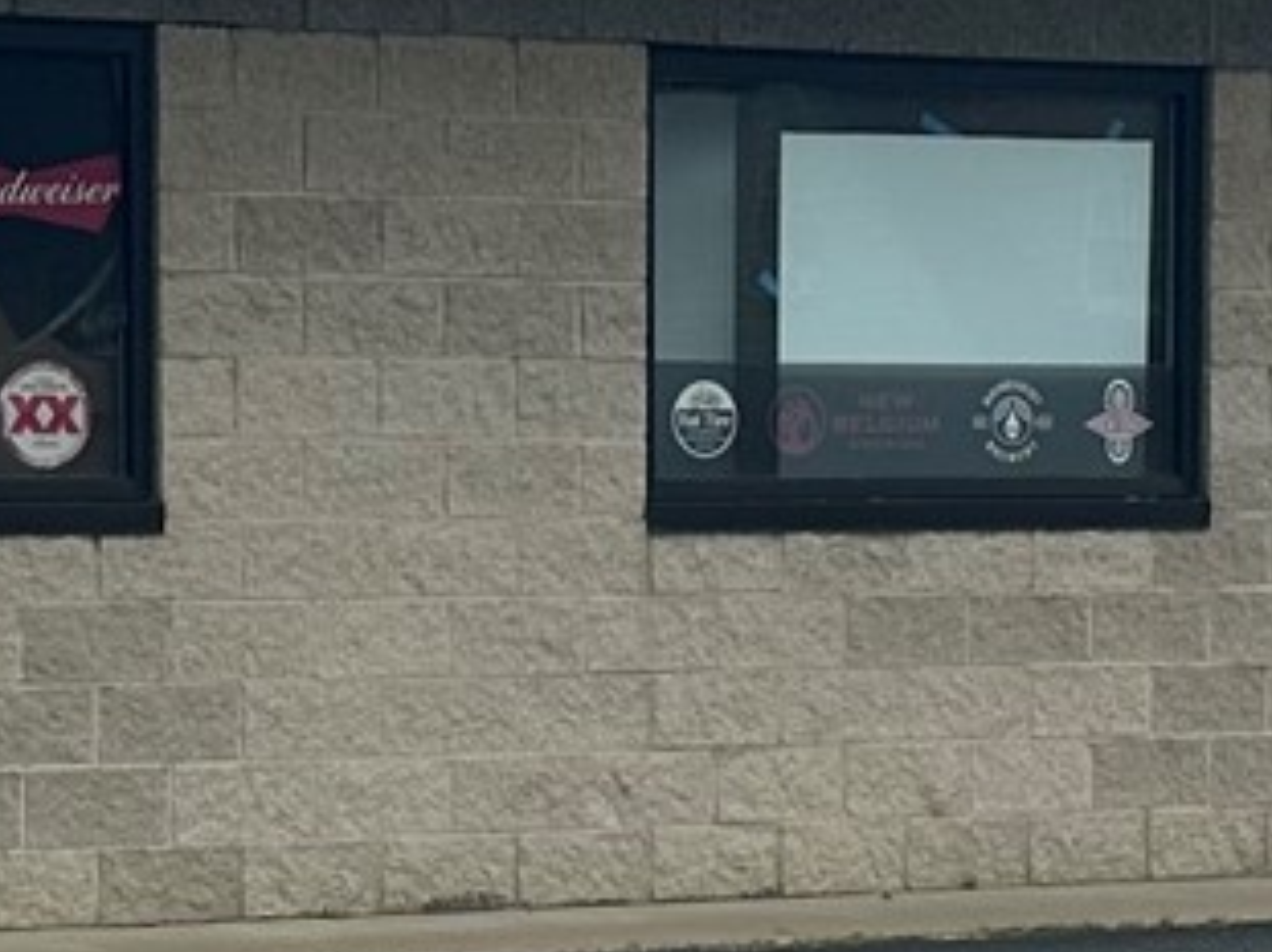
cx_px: 270
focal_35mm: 158
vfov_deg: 9.3
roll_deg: +0.1
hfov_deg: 12.5
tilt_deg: -5.4
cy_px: 1038
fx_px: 5804
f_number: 1.78
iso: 80
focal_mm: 6.86
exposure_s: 1/5848
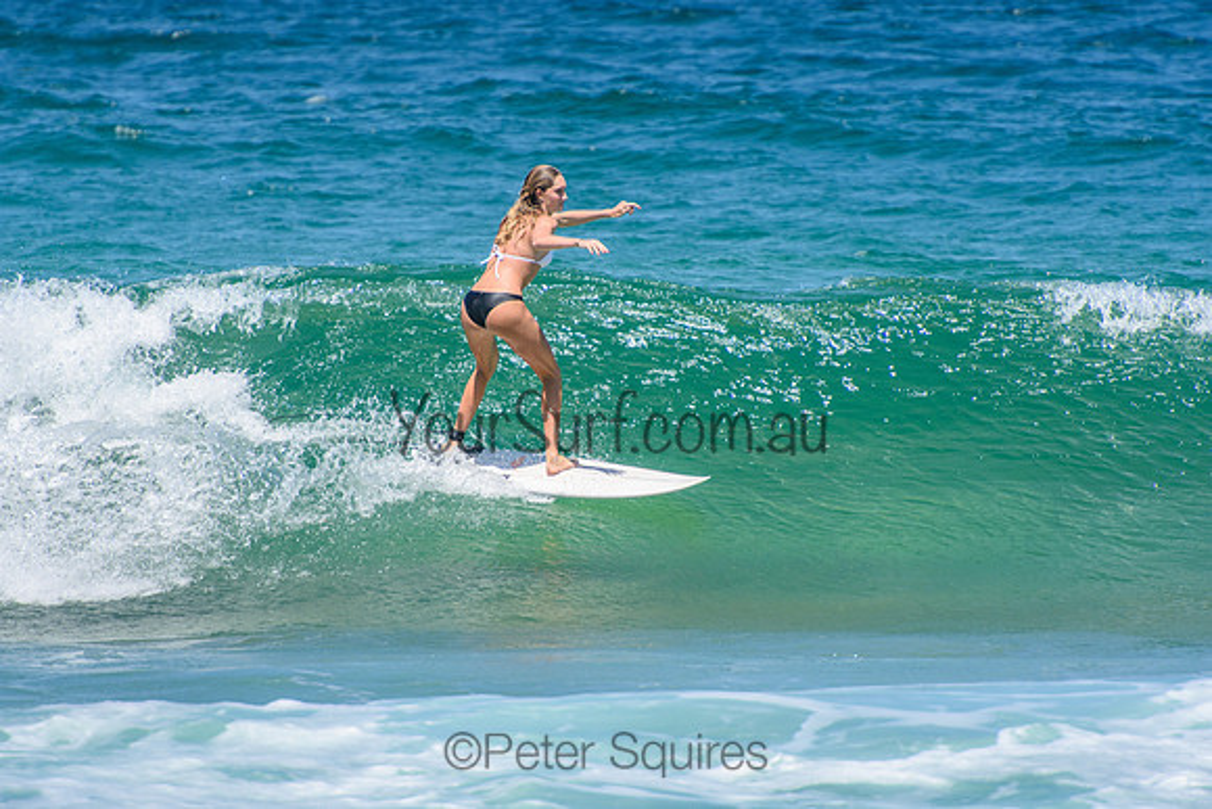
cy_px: 404
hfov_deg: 3.4
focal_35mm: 600
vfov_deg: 2.3
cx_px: 606
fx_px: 20204
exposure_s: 1/2000
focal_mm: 400
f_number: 5.6
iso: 400
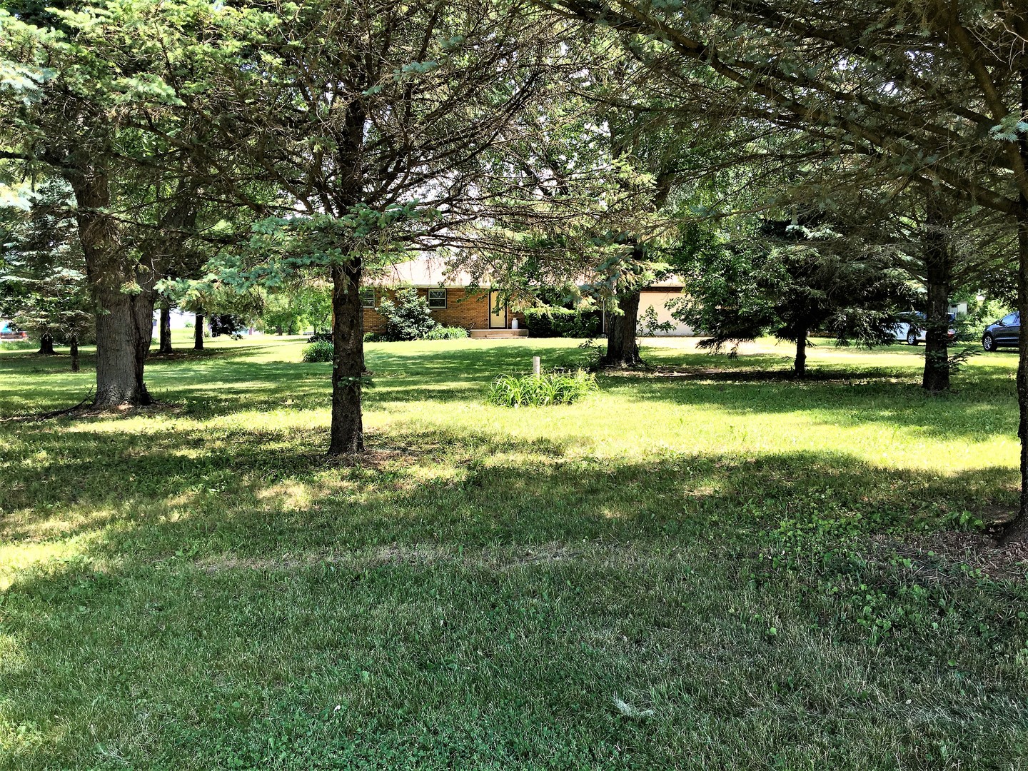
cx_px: 514
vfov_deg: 48.2
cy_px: 386
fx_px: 861
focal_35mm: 29
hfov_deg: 61.7
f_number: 2.2
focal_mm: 4.15
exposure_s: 1/301
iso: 25
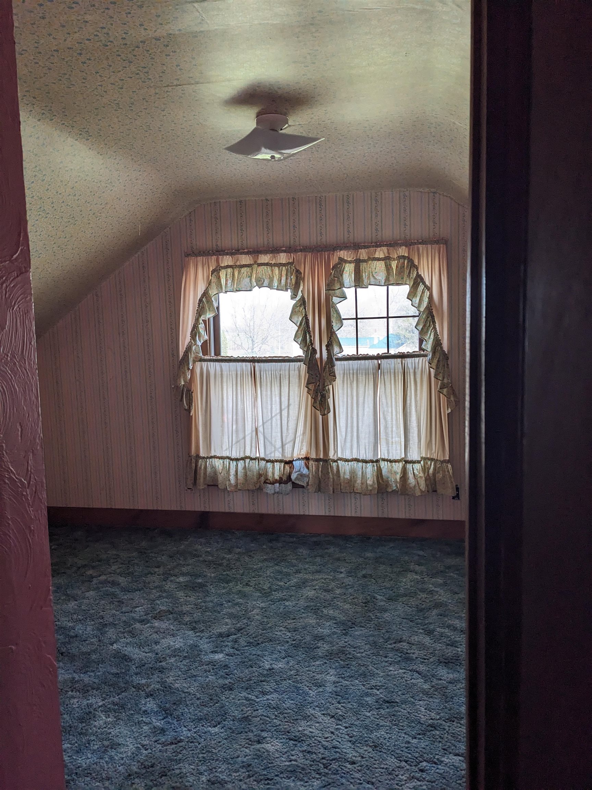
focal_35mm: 27
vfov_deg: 65.3
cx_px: 296
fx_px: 616
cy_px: 395
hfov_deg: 51.4
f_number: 1.73
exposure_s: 1/201
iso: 46
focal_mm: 4.38
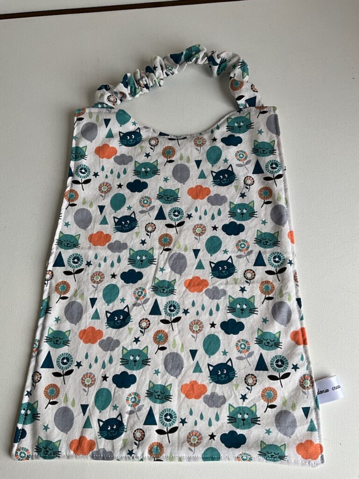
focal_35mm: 29
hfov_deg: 48.2
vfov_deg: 61.7
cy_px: 240
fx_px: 401
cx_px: 180
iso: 25
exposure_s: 1/439
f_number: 1.8
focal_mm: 3
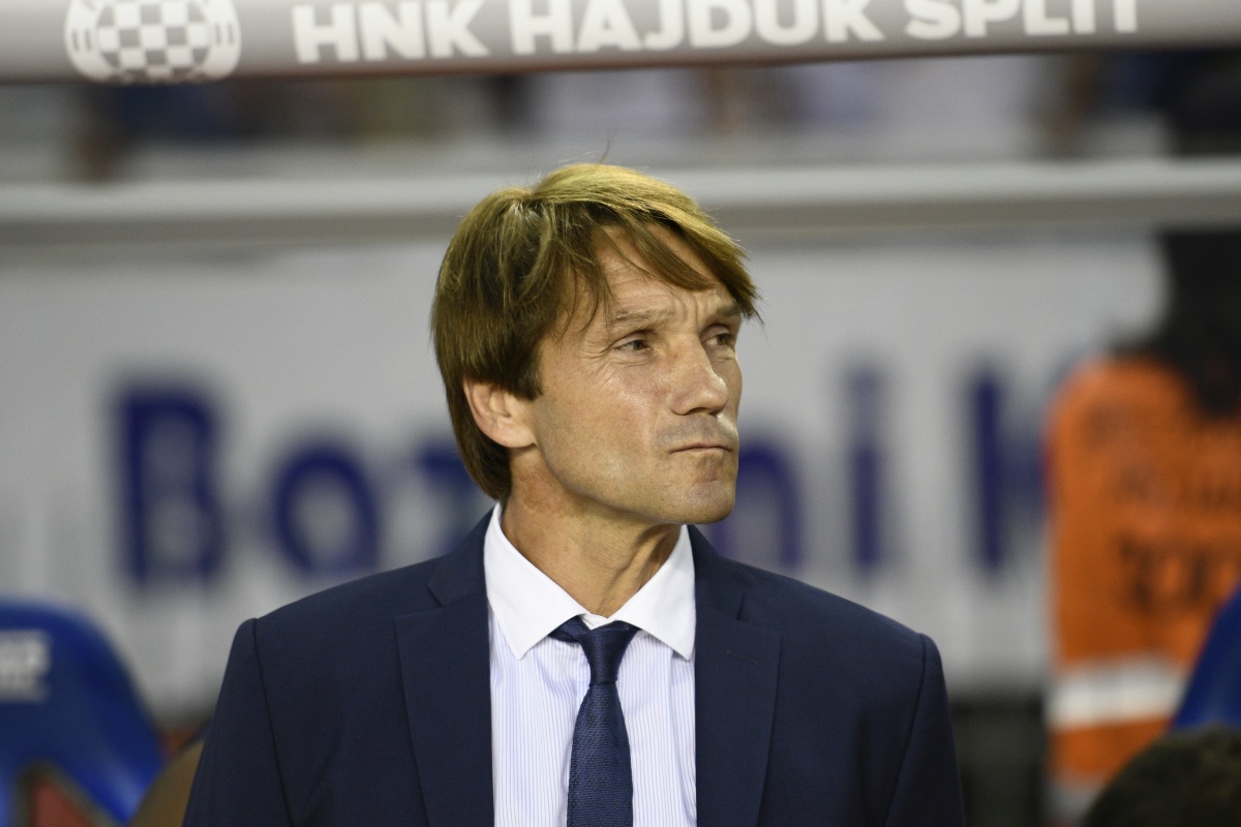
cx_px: 620
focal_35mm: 300
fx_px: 10341
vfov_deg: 4.6
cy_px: 414
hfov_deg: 6.9
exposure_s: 1/400
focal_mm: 200
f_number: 2.8
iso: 1600
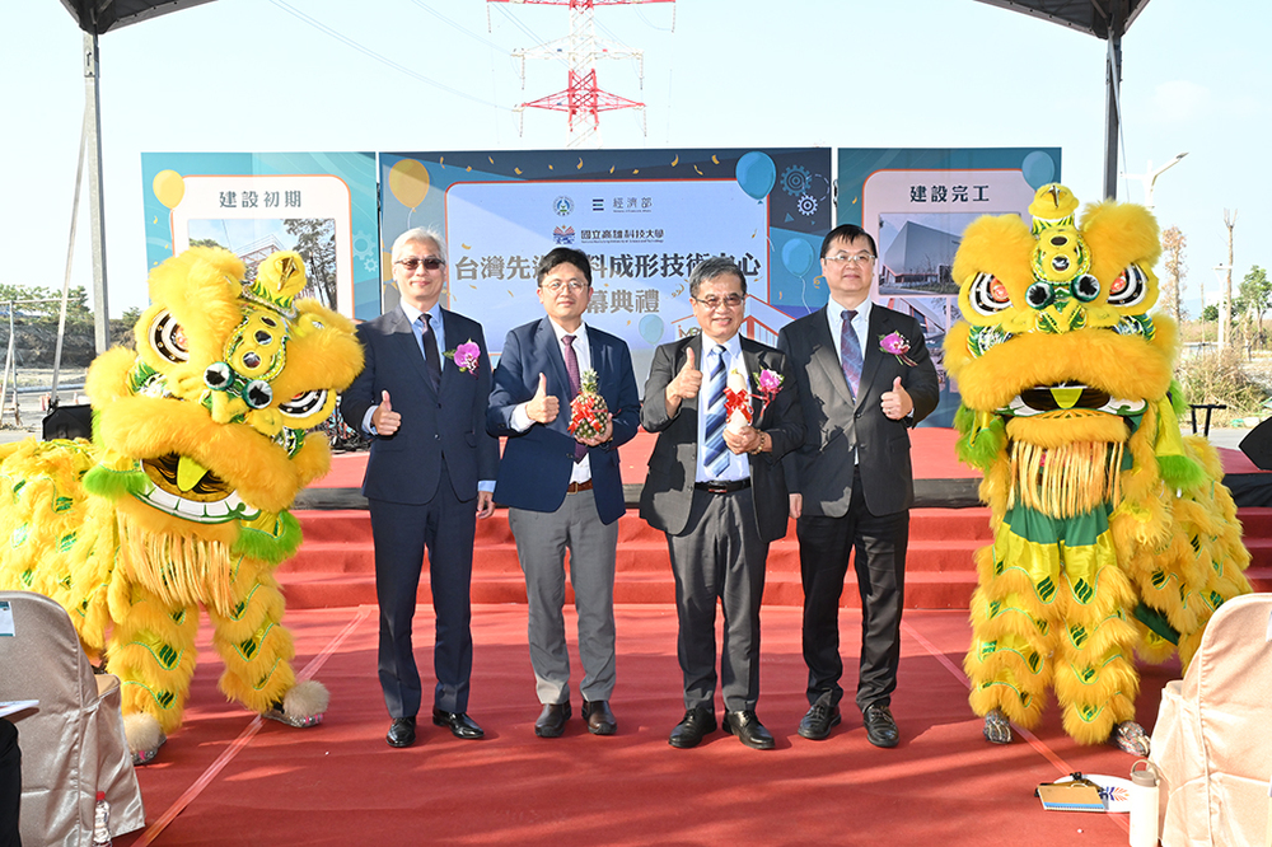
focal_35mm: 32
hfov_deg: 58.0
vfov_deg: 40.5
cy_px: 424
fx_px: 1148
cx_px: 636
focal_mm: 32.5
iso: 1000
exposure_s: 1/125
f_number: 18
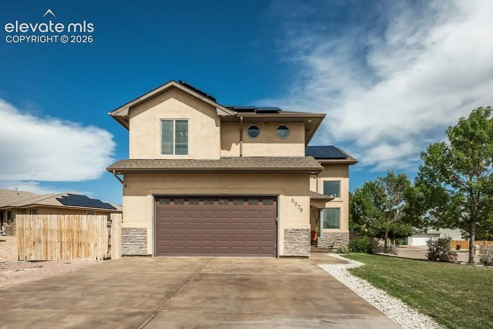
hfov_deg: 104.3
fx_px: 192
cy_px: 164
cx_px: 246
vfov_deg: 81.2
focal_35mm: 14
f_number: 9
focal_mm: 14
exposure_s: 1/2500
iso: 160
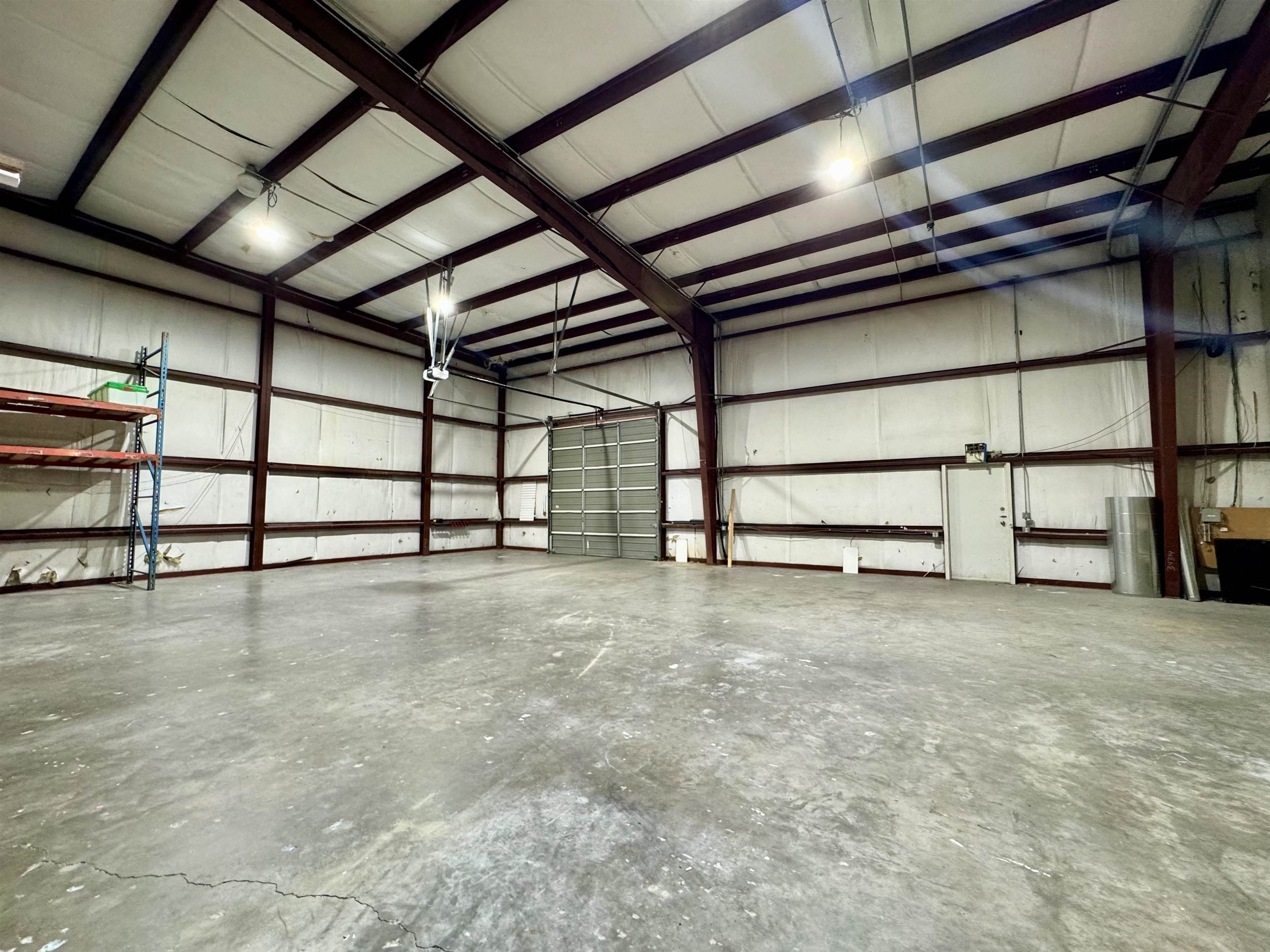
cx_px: 635
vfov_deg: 85.7
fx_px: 514
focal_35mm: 14
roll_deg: -0.6
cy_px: 476
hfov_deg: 102.1
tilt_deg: +3.2
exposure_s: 1/60
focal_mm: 2.22
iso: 250
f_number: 2.2
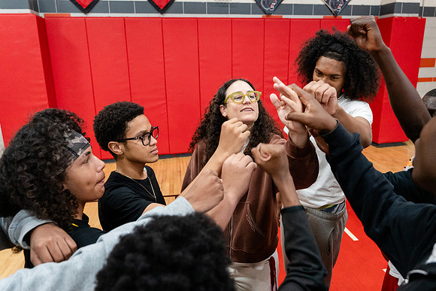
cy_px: 140
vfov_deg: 49.6
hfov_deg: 69.4
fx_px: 315
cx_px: 219
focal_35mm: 26
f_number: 4
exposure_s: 1/160
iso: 5000
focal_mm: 24
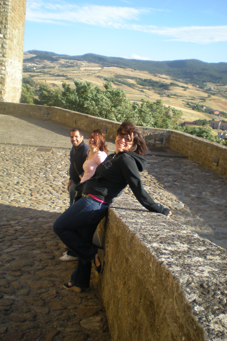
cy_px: 171
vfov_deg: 48.5
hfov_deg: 33.4
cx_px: 110
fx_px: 378
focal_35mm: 40
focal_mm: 6.3
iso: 64
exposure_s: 1/313
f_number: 3.1
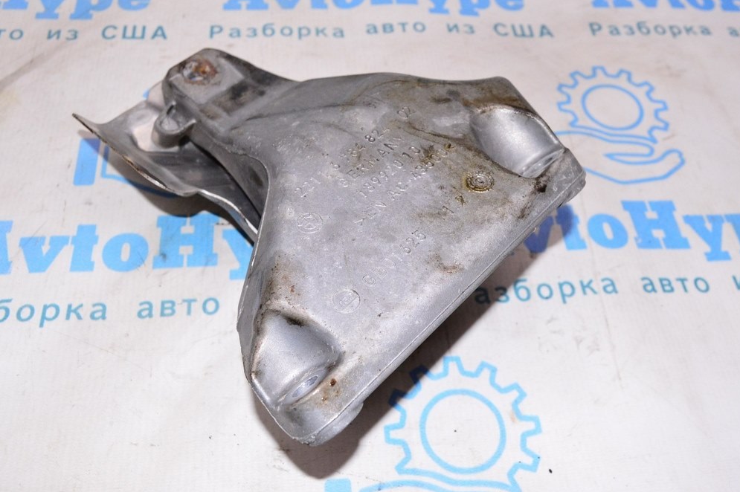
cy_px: 240
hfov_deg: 53.8
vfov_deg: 37.3
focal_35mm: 36
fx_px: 730
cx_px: 369
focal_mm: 23
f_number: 8
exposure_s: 1/200
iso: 1600
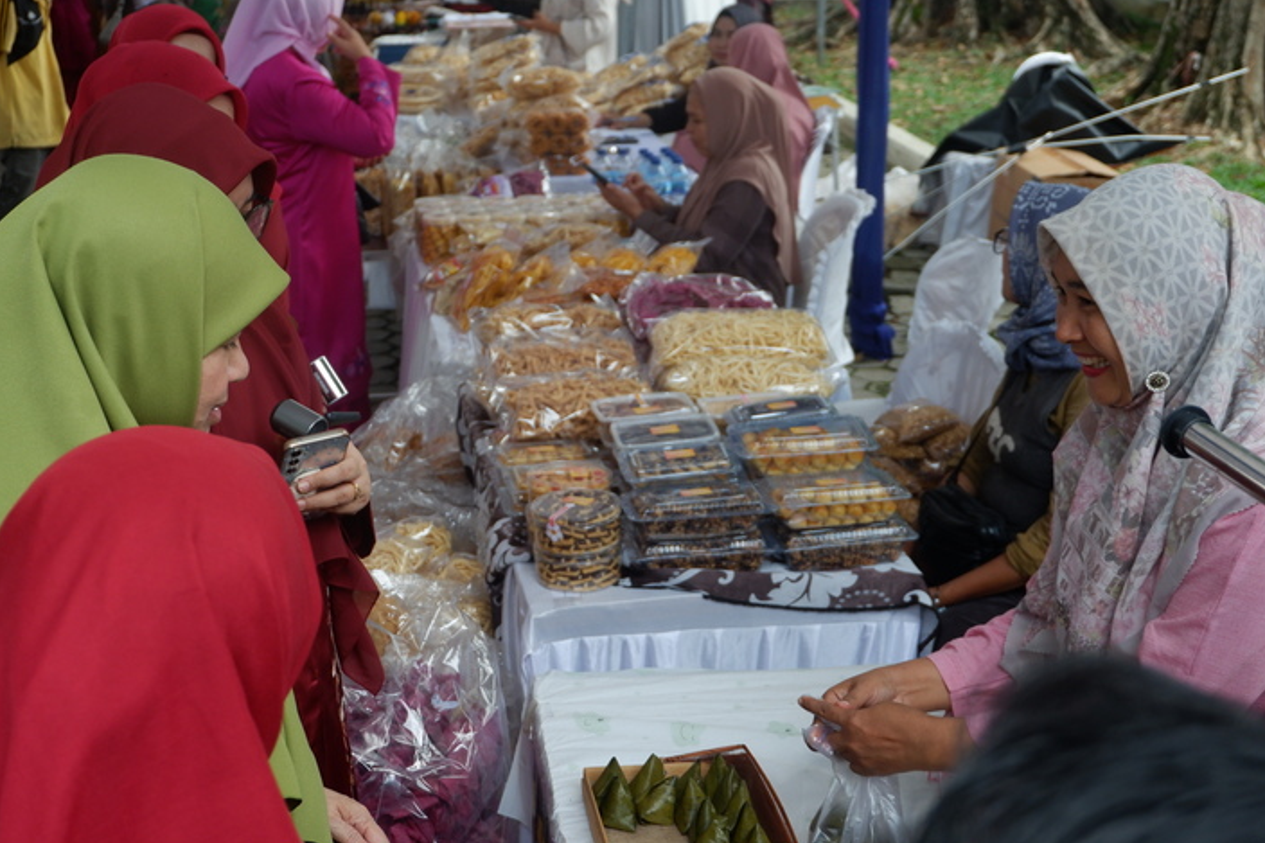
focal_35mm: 53
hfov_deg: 37.5
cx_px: 589
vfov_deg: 25.5
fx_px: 1862
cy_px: 421
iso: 400
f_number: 4.5
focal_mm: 28.2
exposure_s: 1/250
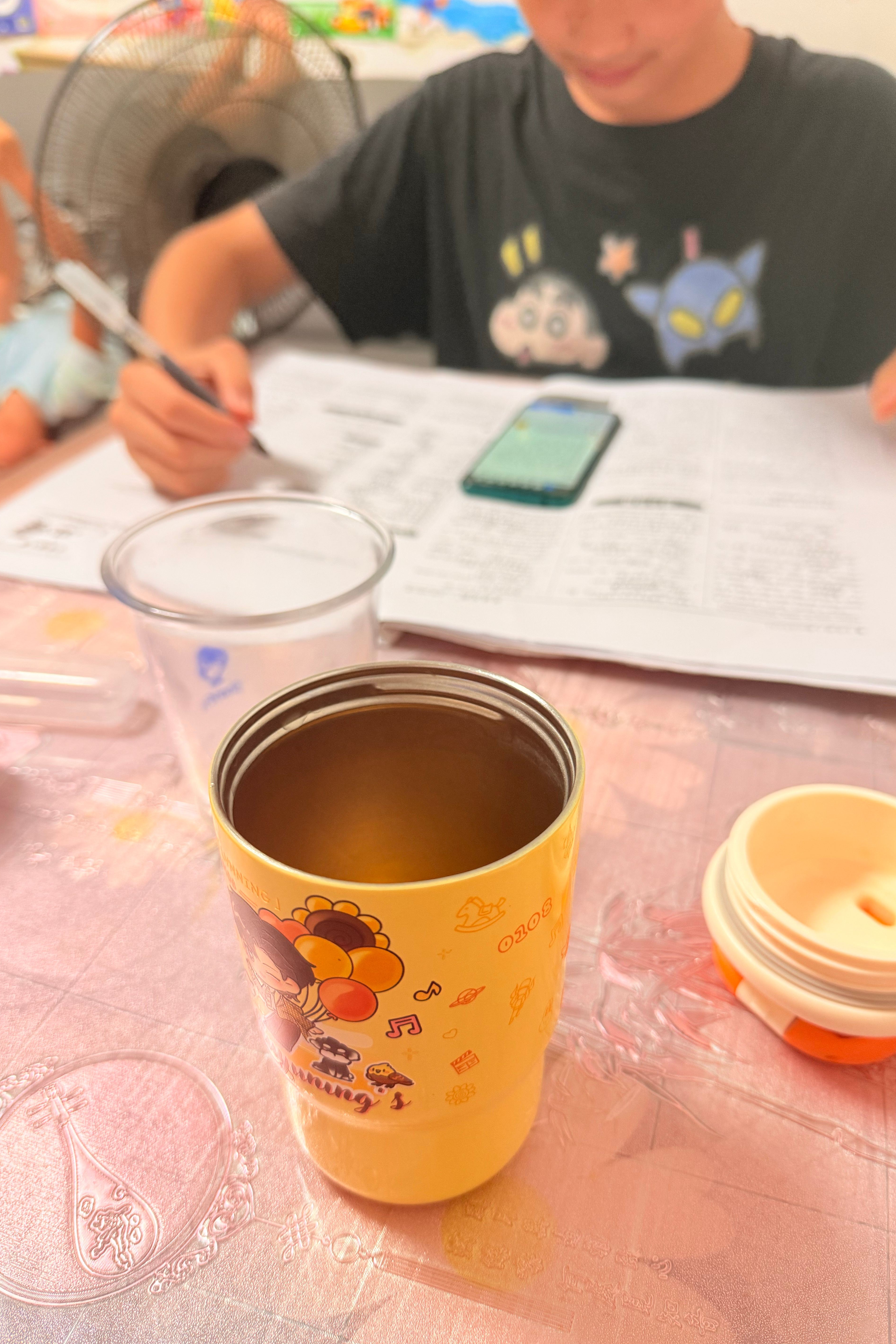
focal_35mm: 25
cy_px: 673
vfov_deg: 71.5
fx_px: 933
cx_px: 468
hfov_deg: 51.3
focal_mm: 6.76
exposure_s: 1/50
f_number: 1.78
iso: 160
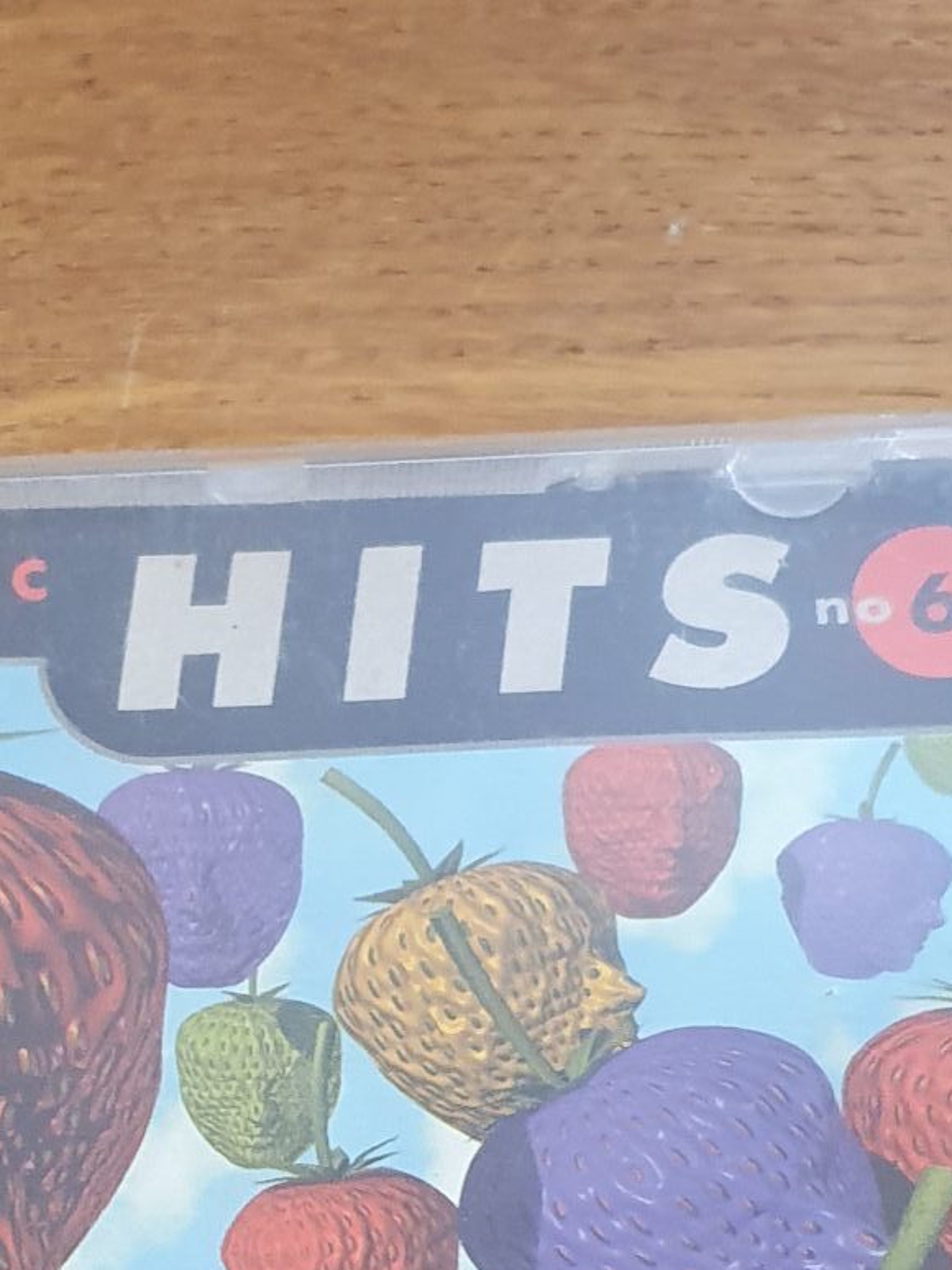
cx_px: 223
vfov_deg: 22.0
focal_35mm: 86
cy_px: 1260
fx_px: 3155
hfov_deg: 17.1
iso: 400
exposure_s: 1/50
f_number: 1.5
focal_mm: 4.32
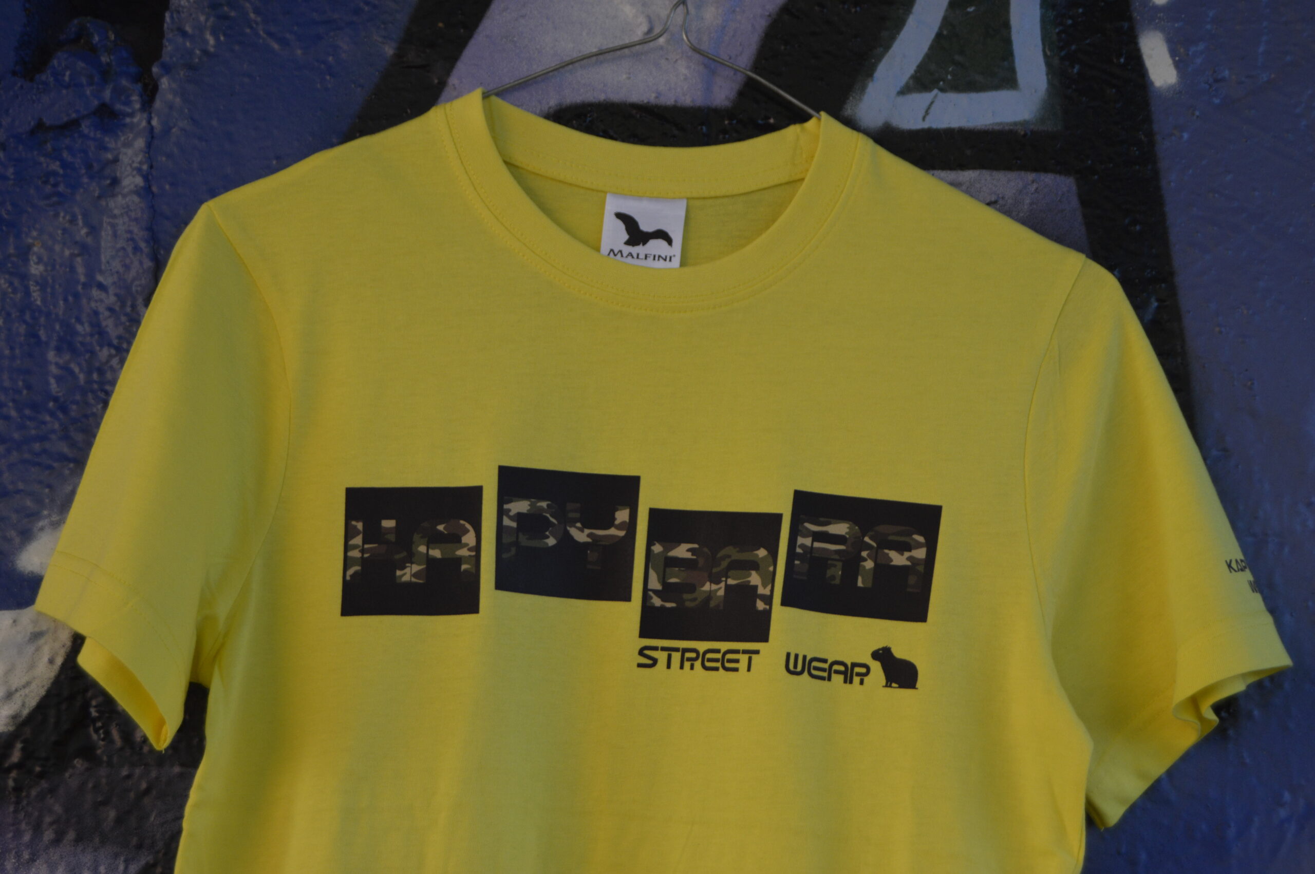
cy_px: 437
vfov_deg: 21.5
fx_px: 2299
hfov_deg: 31.9
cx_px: 658
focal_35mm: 63
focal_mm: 42
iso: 560
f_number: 5
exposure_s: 1/500
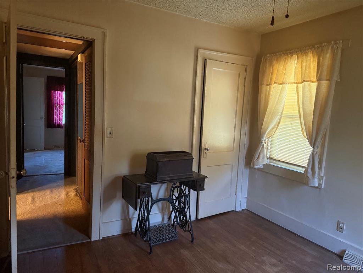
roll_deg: -3.0
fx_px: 252
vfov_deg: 56.8
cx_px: 182
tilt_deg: -7.1
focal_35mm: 24
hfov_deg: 71.6
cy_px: 136
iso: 800
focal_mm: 6.76
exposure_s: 1/42
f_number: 1.78
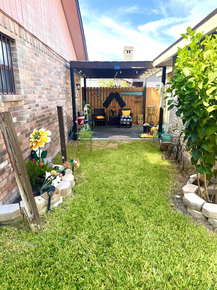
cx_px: 108
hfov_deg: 56.8
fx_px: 201
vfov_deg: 71.6
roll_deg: +0.6
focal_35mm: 24
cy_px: 145
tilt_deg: -14.8
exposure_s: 1/685
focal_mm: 6.76
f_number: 1.78
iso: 80
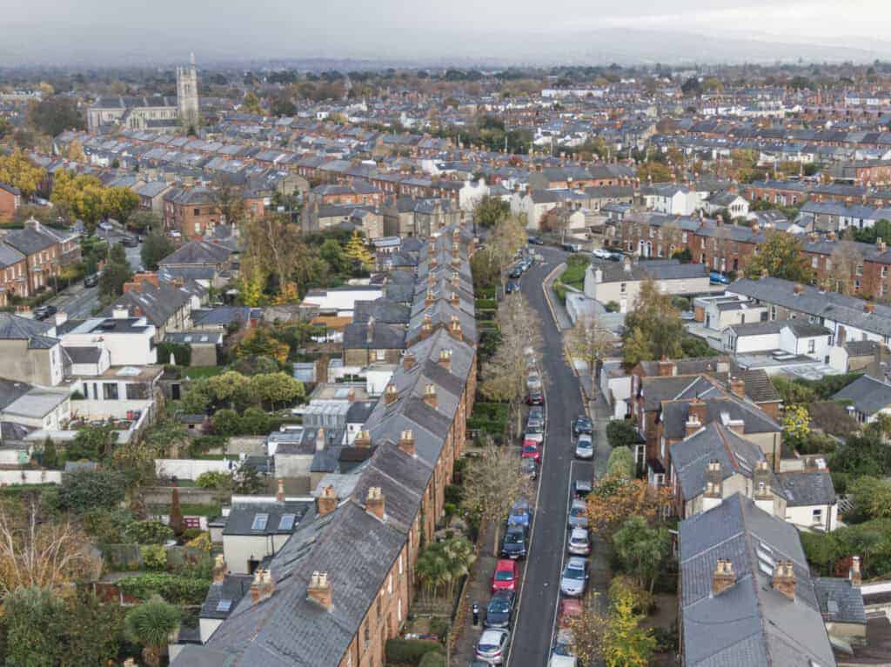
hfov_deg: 42.1
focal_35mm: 45
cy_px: 334
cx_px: 446
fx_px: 1158
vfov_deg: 32.2
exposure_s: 1/100
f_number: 3.7
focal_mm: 7.9
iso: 100
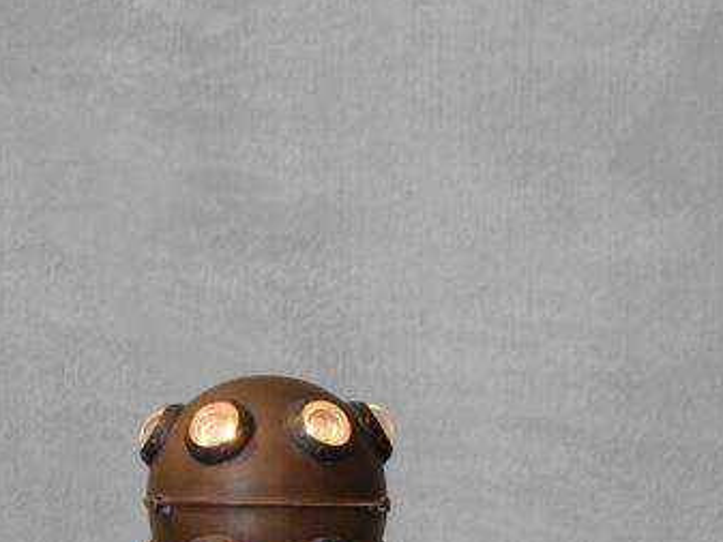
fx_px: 3489
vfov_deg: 8.7
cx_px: 268
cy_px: 814
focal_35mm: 167
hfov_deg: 11.8
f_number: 10
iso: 640
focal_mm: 70
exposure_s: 1/6
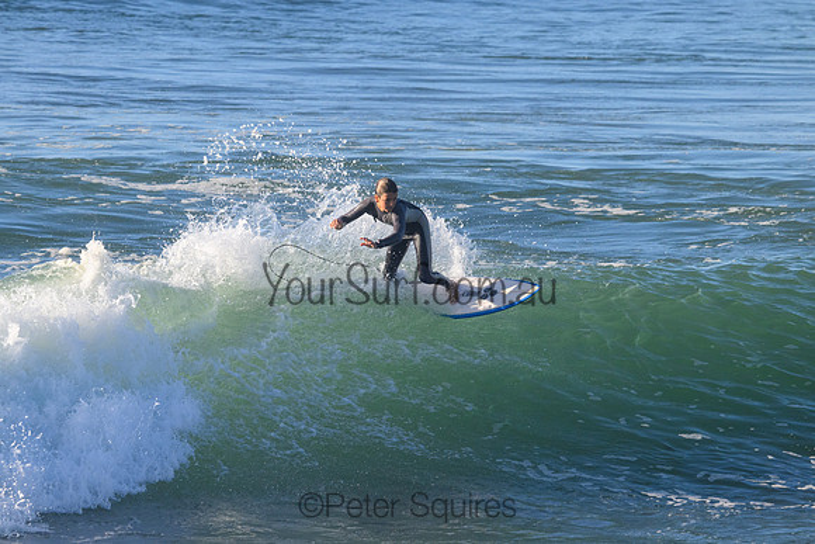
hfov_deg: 4.8
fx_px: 9737
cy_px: 272
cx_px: 408
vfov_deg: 3.2
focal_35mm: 430
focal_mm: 430
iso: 2200
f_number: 11
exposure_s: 1/2000
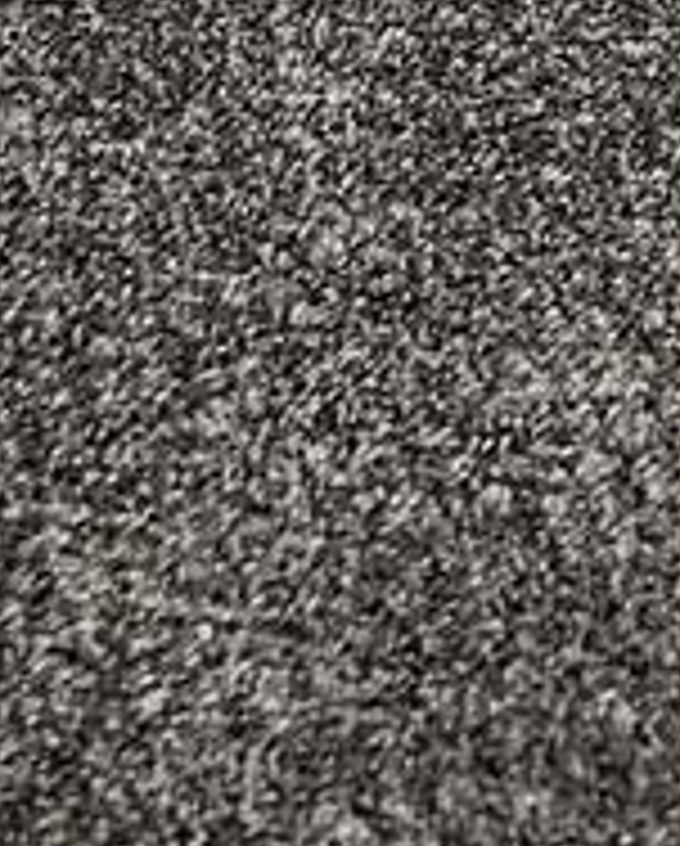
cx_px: 1743
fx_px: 4593
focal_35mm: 183
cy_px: -1494
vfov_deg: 9.0
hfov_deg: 7.8
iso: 200
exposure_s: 1/170
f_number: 1.7
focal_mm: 6.3
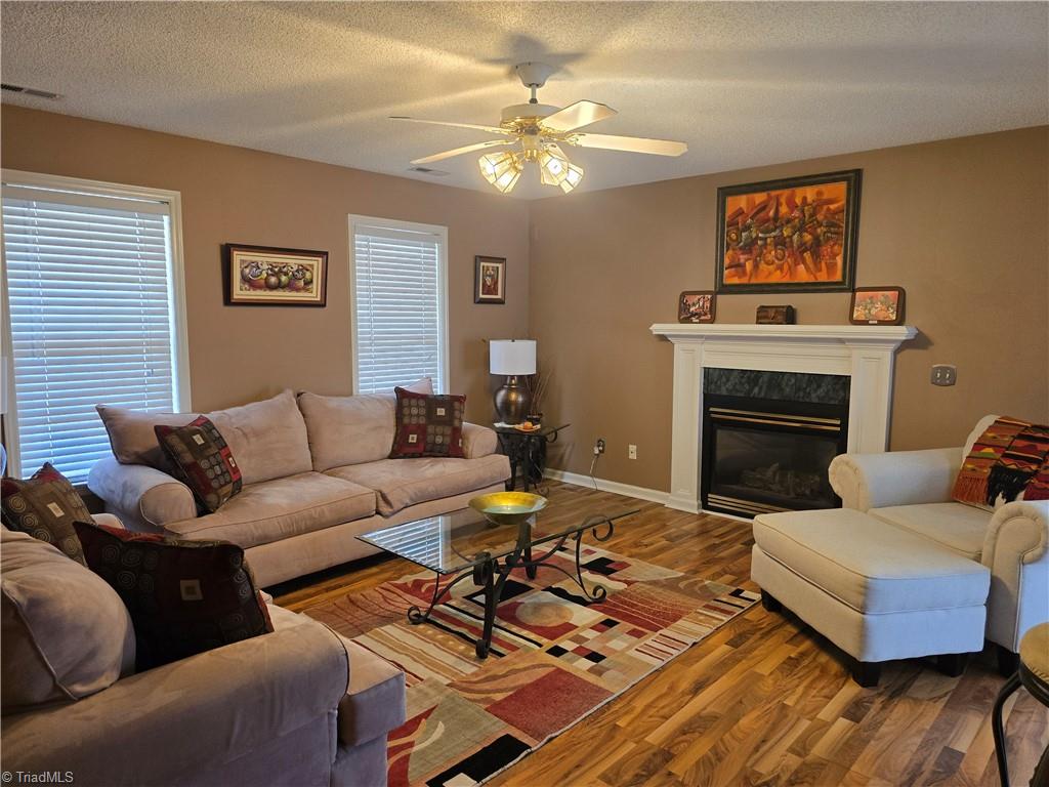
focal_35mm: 23
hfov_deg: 73.9
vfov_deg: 58.9
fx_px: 697
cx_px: 524
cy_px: 394
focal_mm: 6.3
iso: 320
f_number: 1.7
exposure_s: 1/120
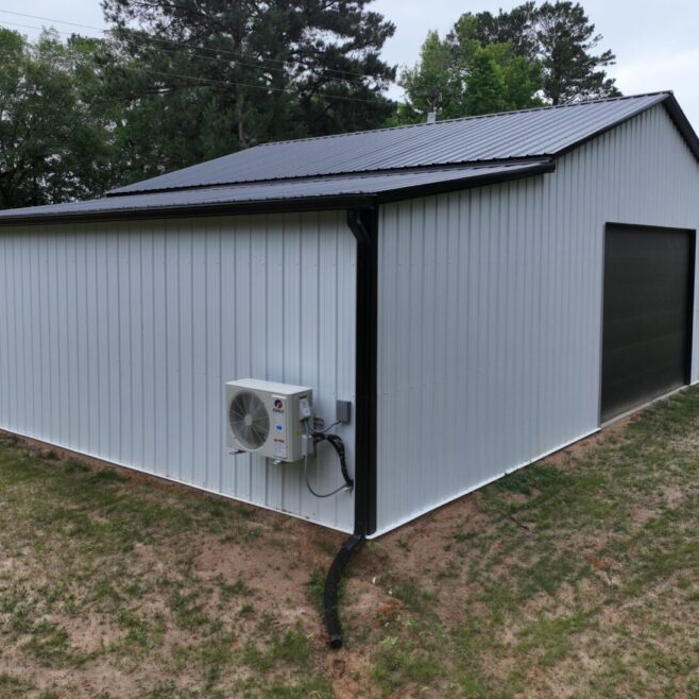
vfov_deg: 49.6
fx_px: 754
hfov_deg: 49.6
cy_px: 306
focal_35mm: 33
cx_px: 307
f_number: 2.8
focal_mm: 12.29
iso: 150
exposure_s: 1/1000
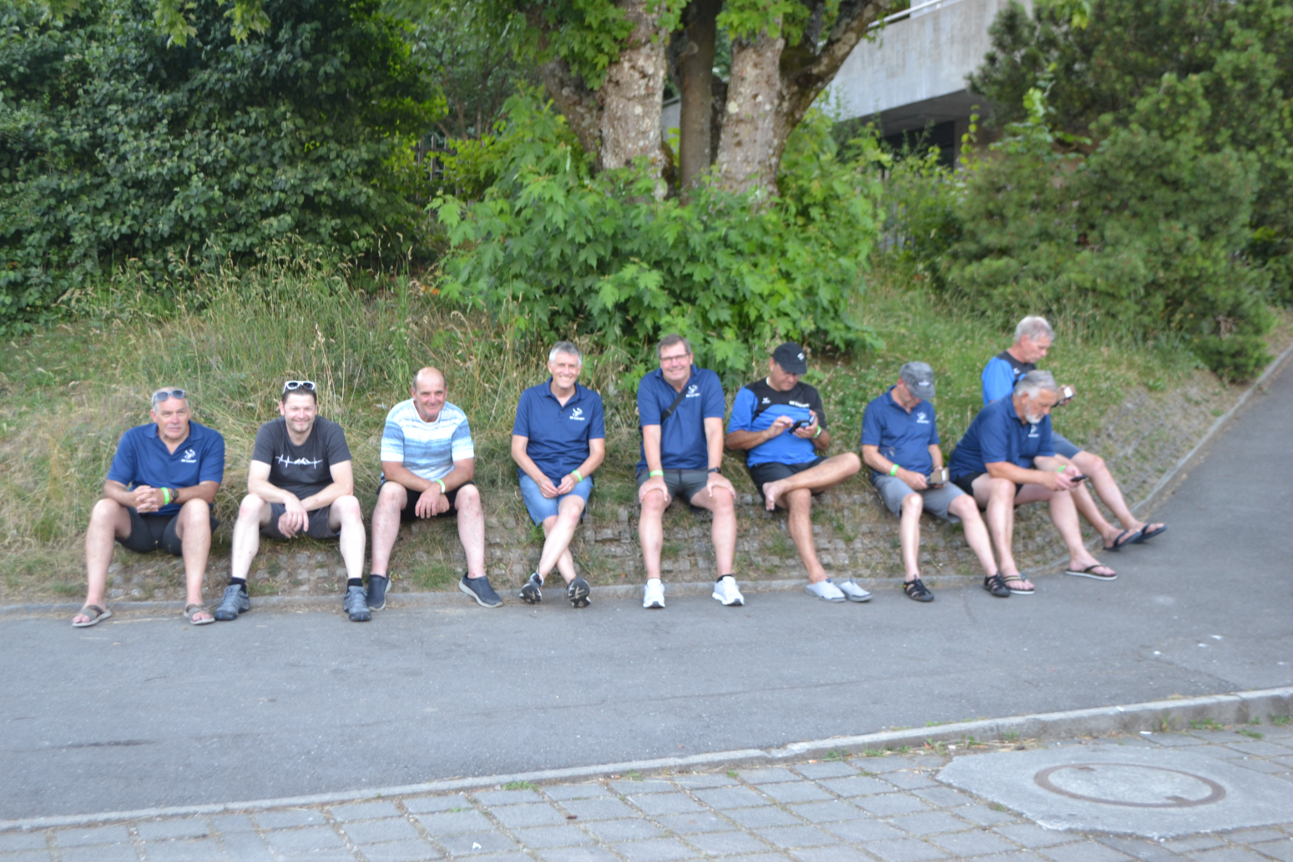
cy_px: 431
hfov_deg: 43.6
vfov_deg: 29.9
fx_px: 1616
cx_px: 646
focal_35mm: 45
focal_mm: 30
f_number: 4.5
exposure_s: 1/60
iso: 400
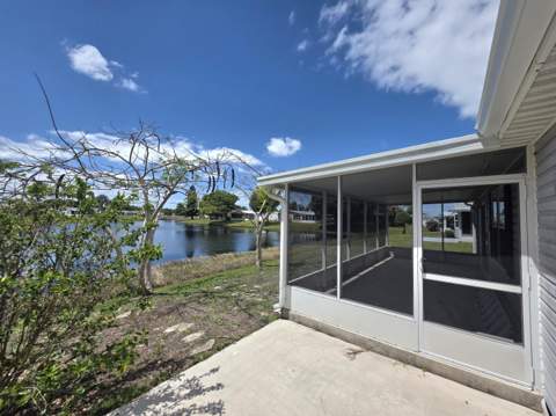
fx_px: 209
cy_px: 208
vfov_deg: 89.8
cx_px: 278
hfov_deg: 106.2
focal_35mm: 13
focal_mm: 2.2
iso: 40
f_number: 1.9
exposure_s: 1/5000
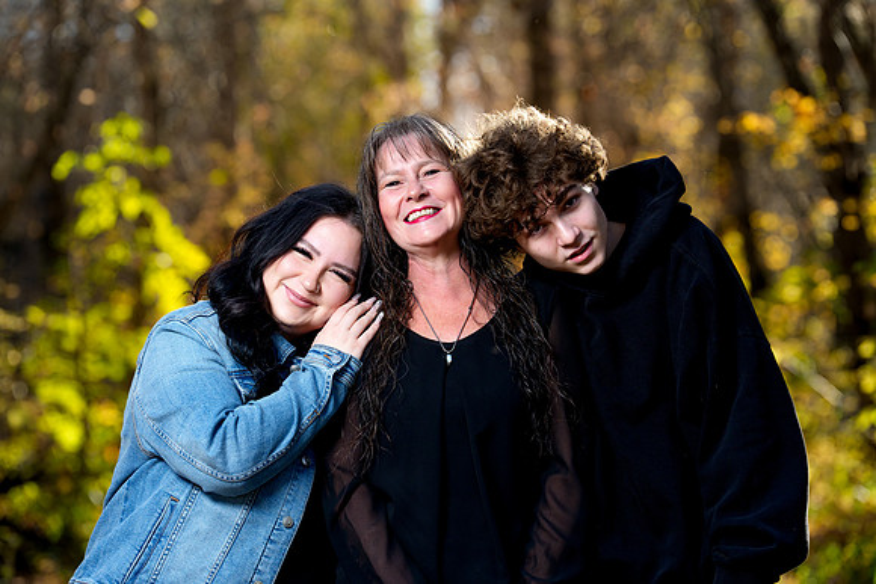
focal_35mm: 138
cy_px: 292
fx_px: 3359
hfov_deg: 14.9
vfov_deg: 9.9
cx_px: 438
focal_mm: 138
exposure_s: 1/160
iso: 400
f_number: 4
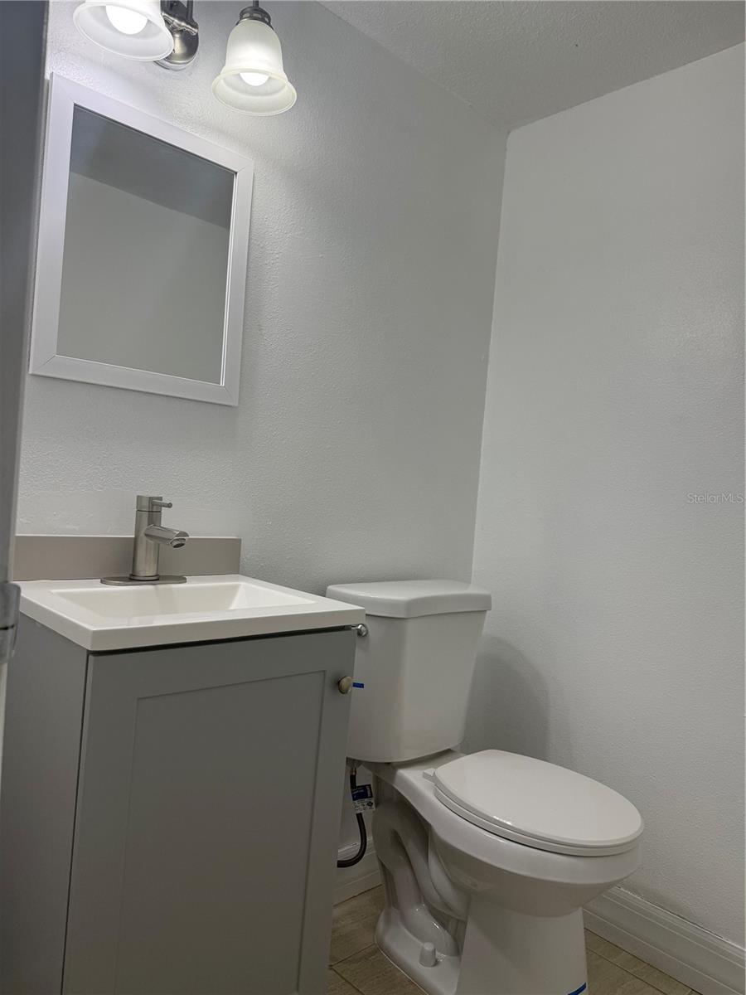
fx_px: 690
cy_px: 498
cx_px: 373
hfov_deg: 56.8
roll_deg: -5.2
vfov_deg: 71.6
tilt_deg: +1.0
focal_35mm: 24
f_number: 1.78
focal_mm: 6.76
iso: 100
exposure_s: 1/322
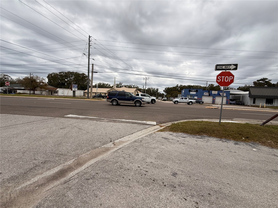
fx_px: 112
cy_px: 104
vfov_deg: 85.7
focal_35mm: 14
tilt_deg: -4.0
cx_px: 139
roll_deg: -3.5
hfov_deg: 102.1
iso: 50
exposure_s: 1/1431
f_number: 2.2
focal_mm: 2.22
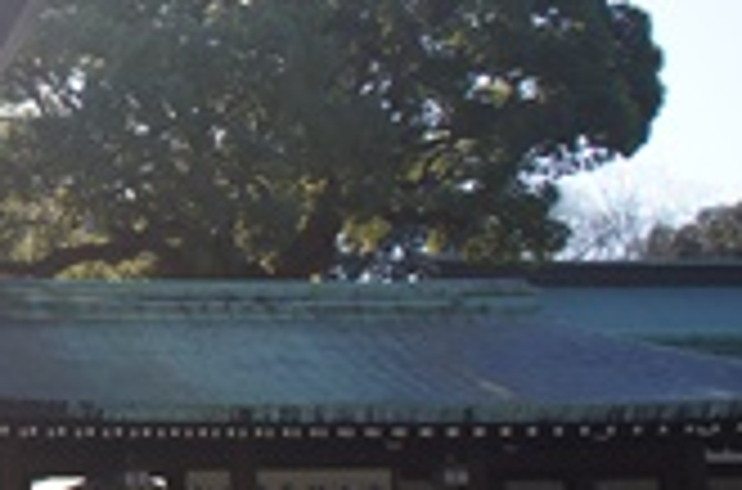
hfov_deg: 21.8
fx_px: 1685
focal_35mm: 82
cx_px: -283
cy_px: 207
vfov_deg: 16.5
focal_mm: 18
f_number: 3.5
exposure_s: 1/640
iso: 100
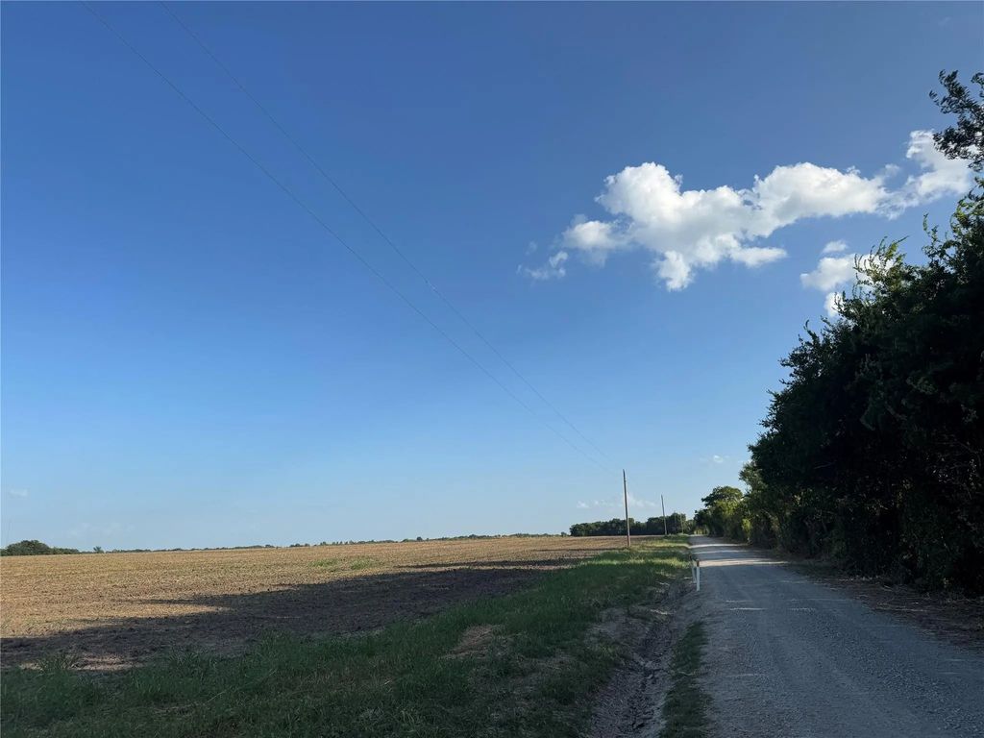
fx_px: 682
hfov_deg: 71.6
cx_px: 492
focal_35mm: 24
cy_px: 369
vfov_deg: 56.8
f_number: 1.78
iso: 80
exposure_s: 1/4608
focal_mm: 6.76
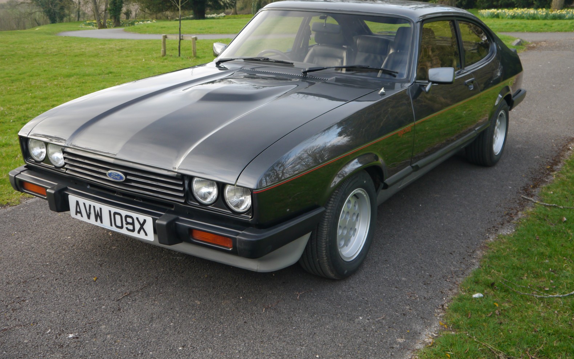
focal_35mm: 45
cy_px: 149
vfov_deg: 28.5
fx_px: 704
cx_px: 284
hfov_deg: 44.4
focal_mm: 21
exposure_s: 1/60
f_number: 4.3
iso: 250
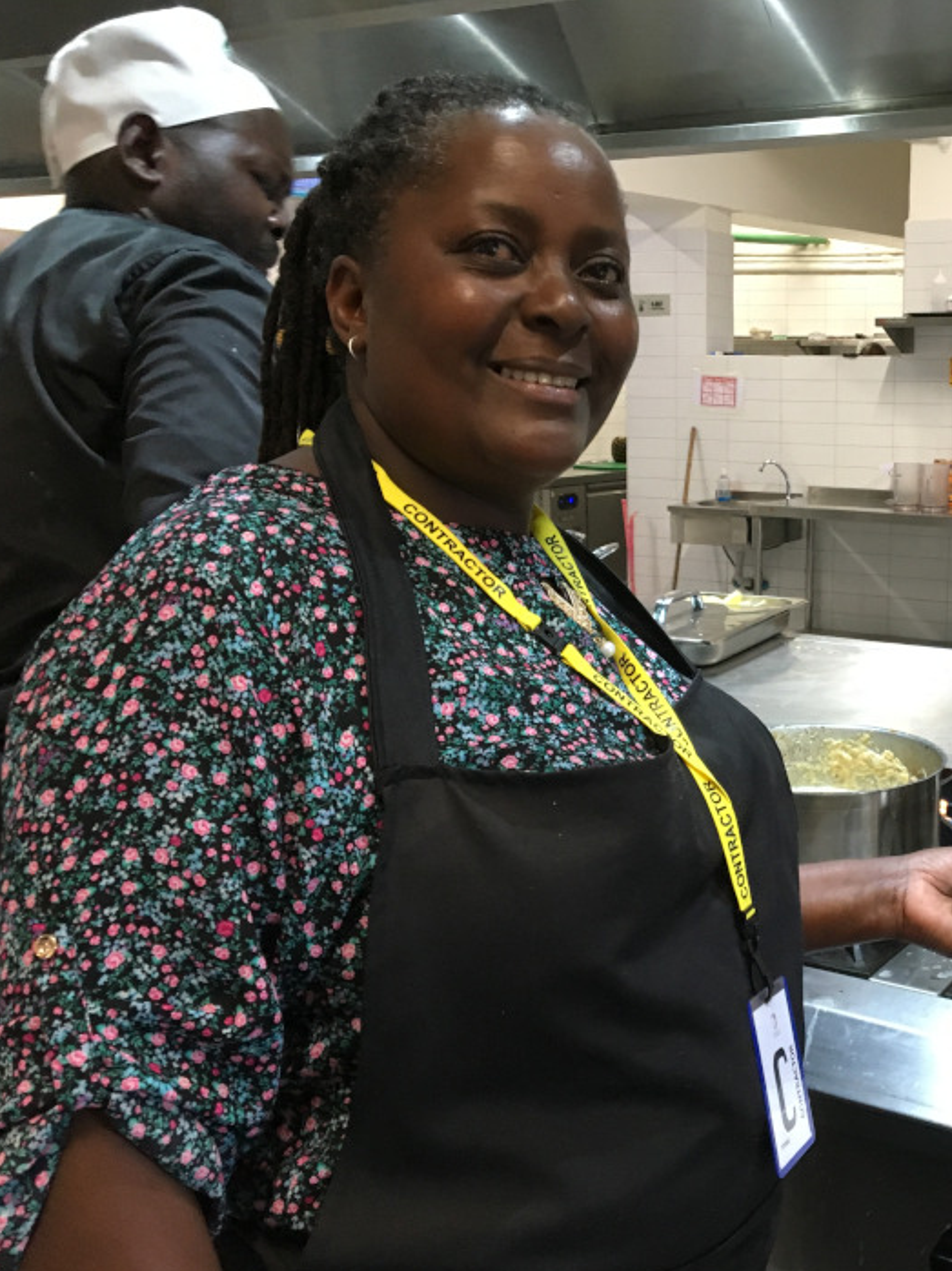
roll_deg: -1.7
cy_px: 639
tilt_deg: -9.1
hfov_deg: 35.1
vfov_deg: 47.9
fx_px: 1431
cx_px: 815
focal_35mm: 39
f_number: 2.2
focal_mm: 4.15
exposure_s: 1/33
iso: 200
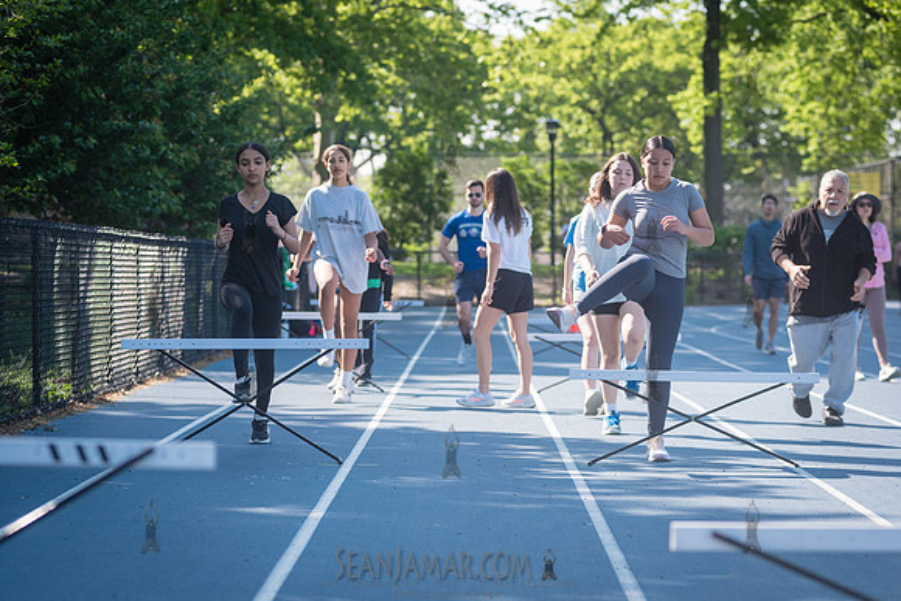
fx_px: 2957
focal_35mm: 118
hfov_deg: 17.3
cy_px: 301
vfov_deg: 11.6
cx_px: 450
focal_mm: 112
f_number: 4
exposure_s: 1/1250
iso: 400
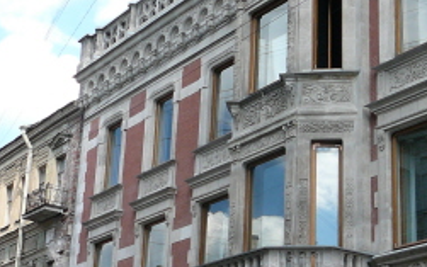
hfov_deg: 26.6
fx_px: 896
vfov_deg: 16.9
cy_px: 155
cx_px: 286
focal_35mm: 77
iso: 80
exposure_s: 1/500
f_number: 2.8
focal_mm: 5.2
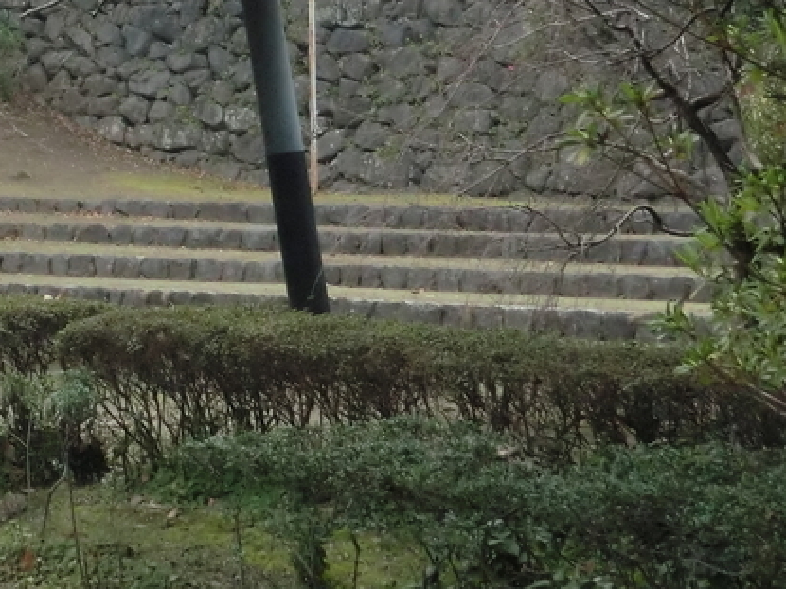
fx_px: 3087
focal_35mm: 136
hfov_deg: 14.2
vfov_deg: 10.7
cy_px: -129
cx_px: -44
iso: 200
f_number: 9.6
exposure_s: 1/125
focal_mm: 8.46
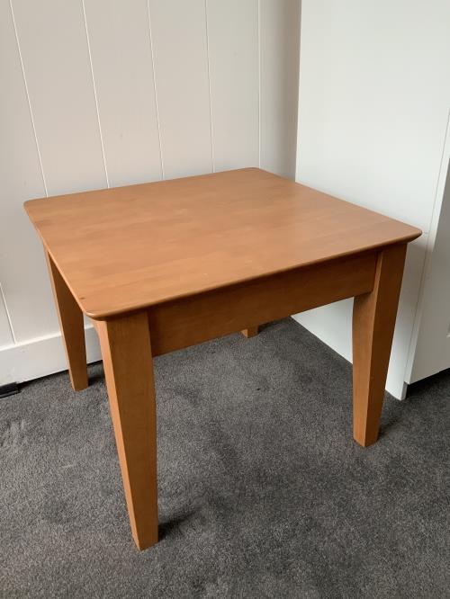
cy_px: 300
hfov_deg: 48.3
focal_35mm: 29
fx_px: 502
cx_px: 225
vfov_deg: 61.6
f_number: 1.8
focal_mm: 3
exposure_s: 1/120
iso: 64
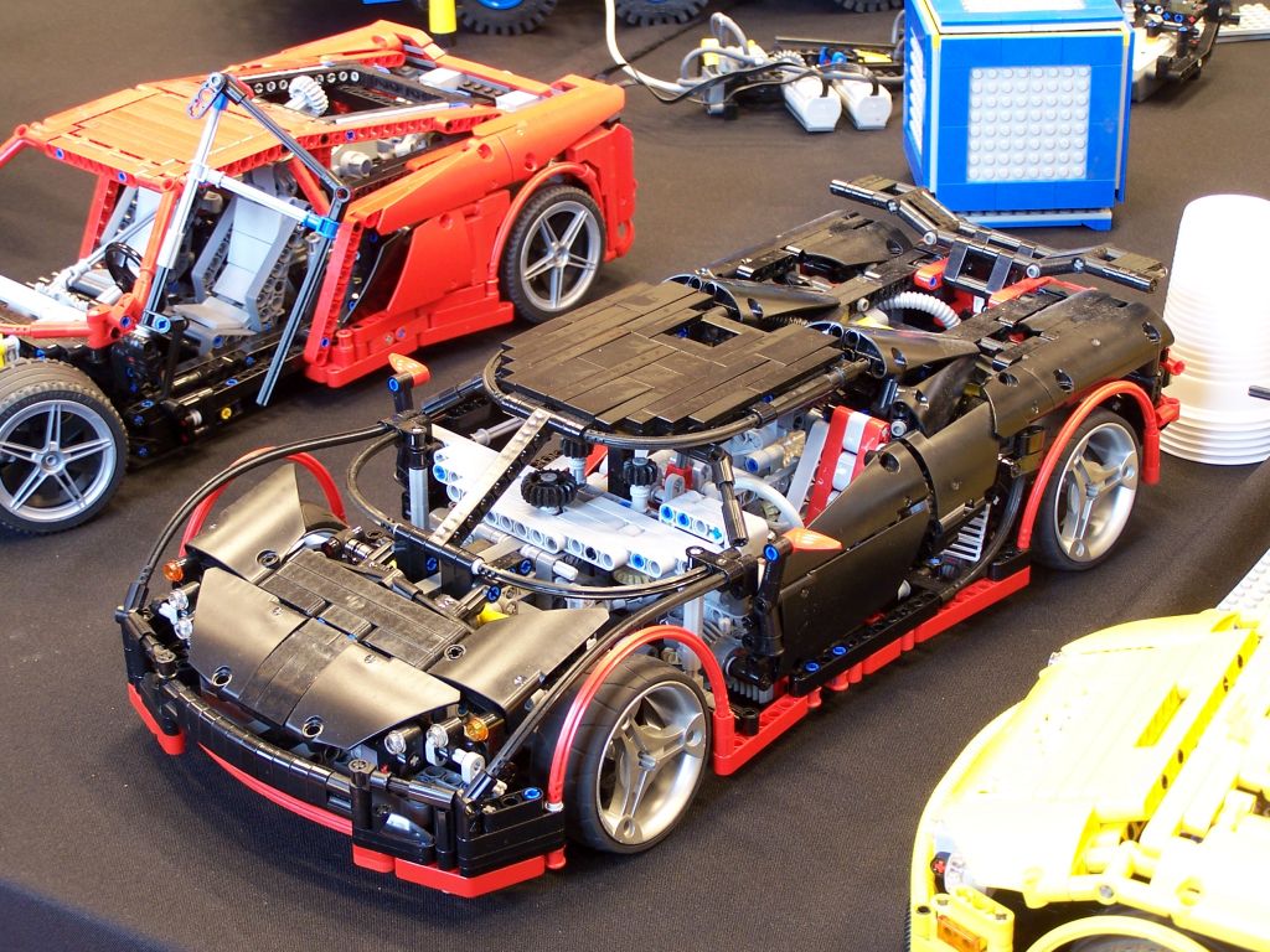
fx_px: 2531
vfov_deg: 21.3
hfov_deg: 28.2
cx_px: 635
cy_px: 476
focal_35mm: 69
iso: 80
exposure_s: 1/2
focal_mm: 11.5
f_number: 3.2
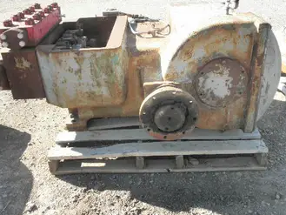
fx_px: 281
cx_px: 139
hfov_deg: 53.9
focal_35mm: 34
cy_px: 85
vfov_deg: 41.6
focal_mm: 5
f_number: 3
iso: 64
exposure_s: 1/250
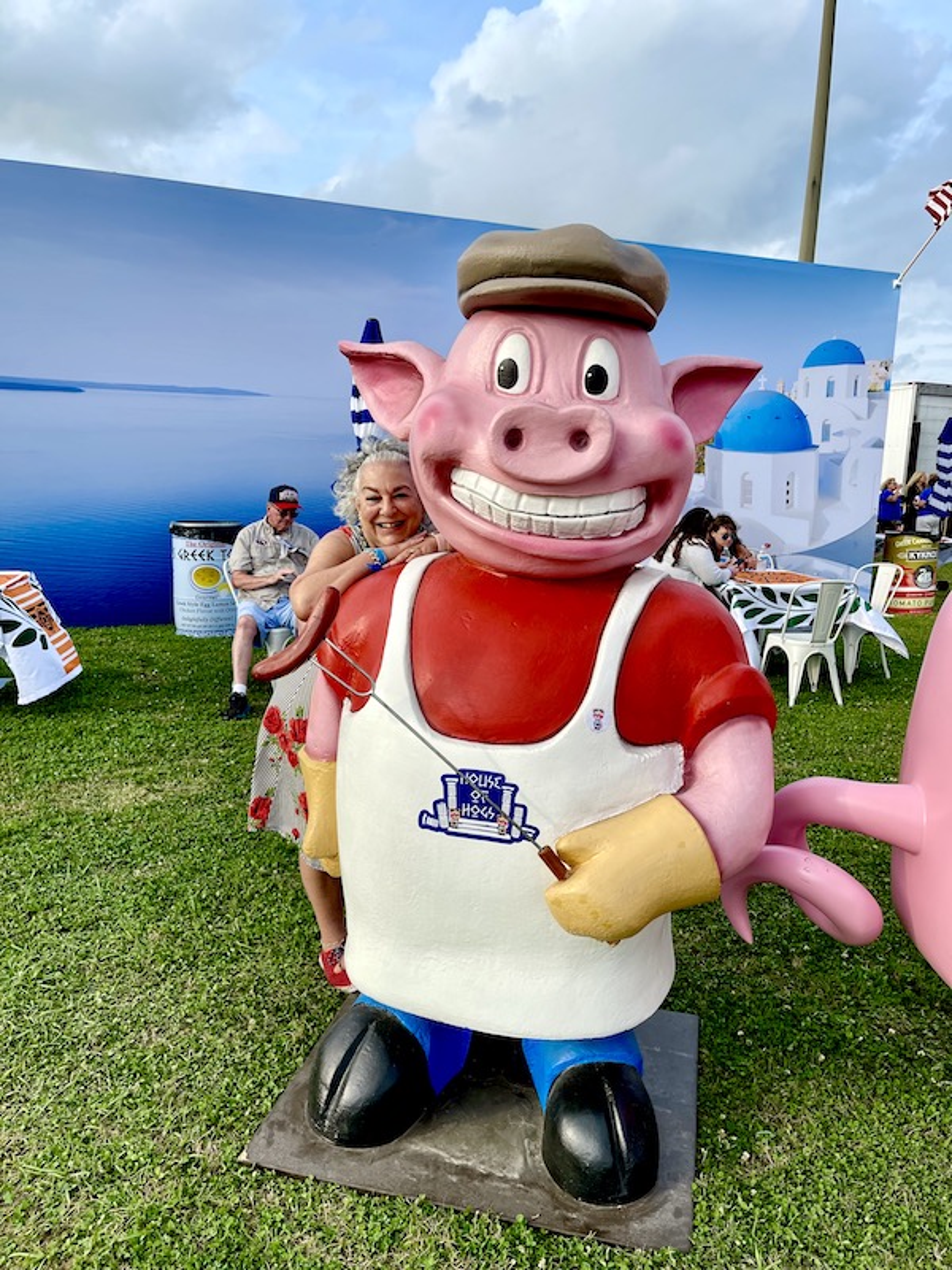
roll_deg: -2.2
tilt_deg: -9.7
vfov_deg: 67.3
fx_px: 953
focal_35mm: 26
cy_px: 635
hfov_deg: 53.1
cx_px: 476
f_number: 1.6
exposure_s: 1/1642
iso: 32
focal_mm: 5.1
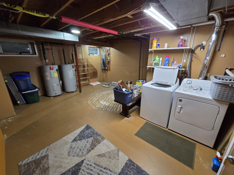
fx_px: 88
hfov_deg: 106.2
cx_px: 117
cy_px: 88
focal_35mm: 13
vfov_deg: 89.9
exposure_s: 1/60
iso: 250
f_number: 2.2
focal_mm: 2.2
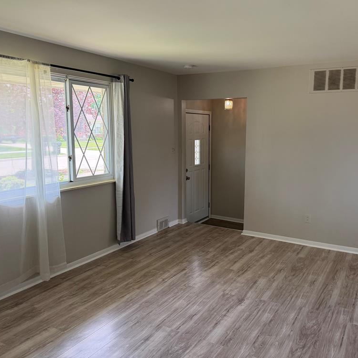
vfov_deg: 55.6
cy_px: 176
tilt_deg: -8.5
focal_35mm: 29
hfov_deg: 55.3
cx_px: 210
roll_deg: -0.8
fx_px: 339
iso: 160
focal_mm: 6.76
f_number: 1.78
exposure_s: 1/227
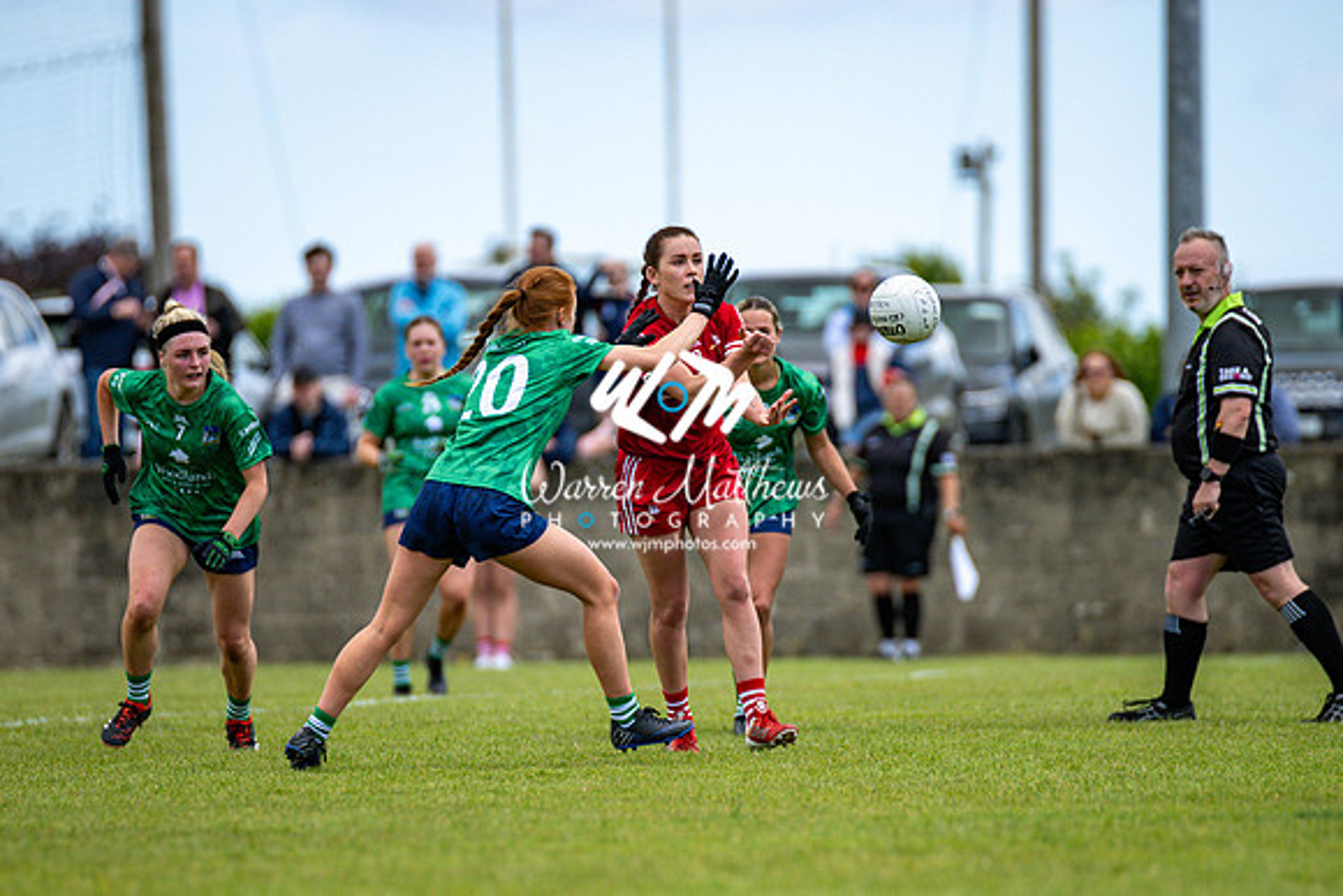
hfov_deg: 4.8
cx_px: 624
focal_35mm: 434
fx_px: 16175
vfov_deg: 3.2
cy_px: 624
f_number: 2.8
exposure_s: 1/6400
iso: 220
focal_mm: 300
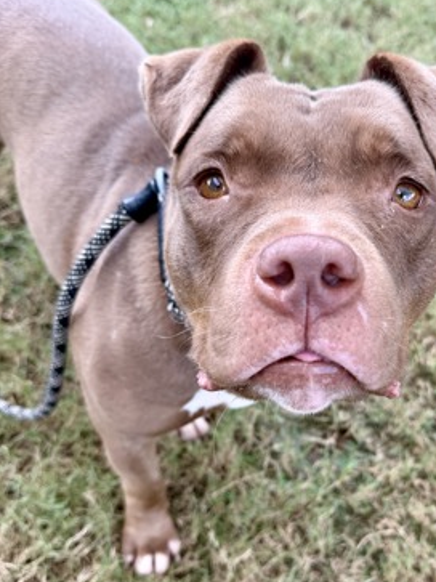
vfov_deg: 50.0
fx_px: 622
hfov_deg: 38.0
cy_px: 325
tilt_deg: -50.6
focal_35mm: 37
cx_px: 309
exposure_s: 1/360
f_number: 1.78
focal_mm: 6.76
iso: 80
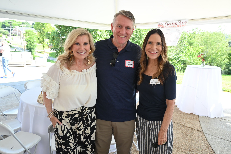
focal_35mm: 30
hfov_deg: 61.9
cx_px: 116
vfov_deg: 43.6
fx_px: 192
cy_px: 77
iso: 360
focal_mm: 20
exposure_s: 1/250
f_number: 4
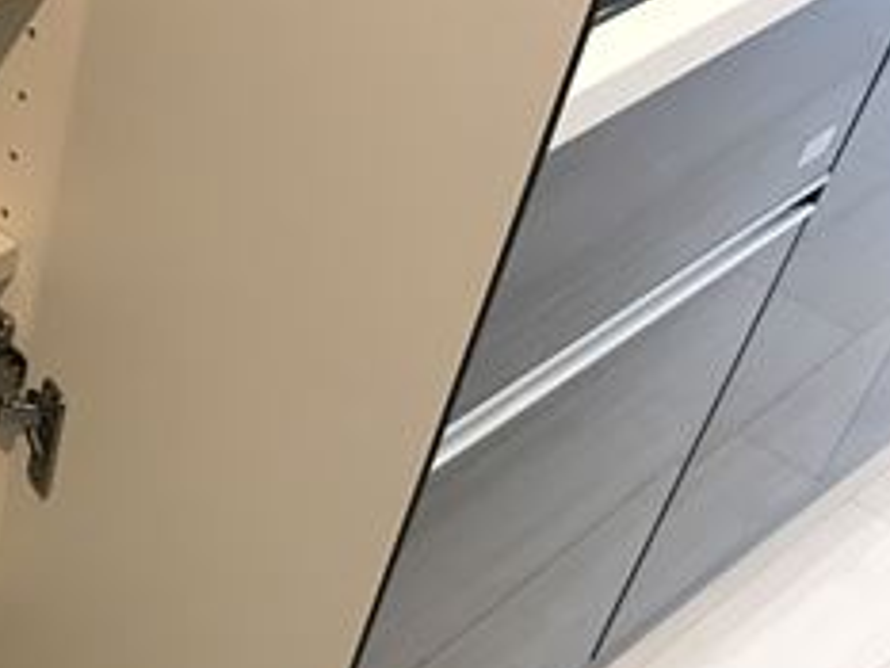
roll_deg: -3.9
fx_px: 1981
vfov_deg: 18.8
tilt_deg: -44.9
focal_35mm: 77
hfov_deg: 23.0
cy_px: 603
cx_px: -210
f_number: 1.8
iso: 50
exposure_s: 1/17
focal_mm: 3.99
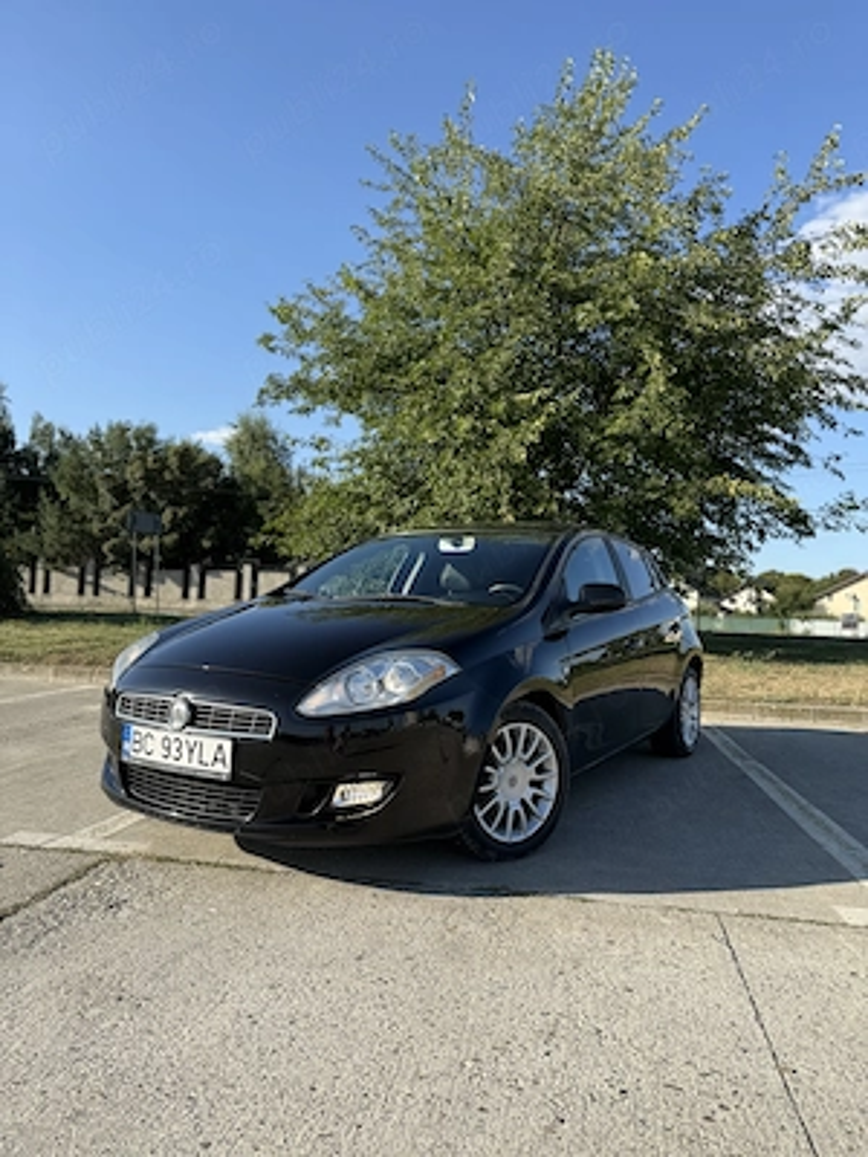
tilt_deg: +1.6
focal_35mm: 24
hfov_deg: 56.8
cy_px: 578
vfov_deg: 71.6
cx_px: 434
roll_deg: -2.5
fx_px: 802
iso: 80
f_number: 1.78
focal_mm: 6.76
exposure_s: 1/2299
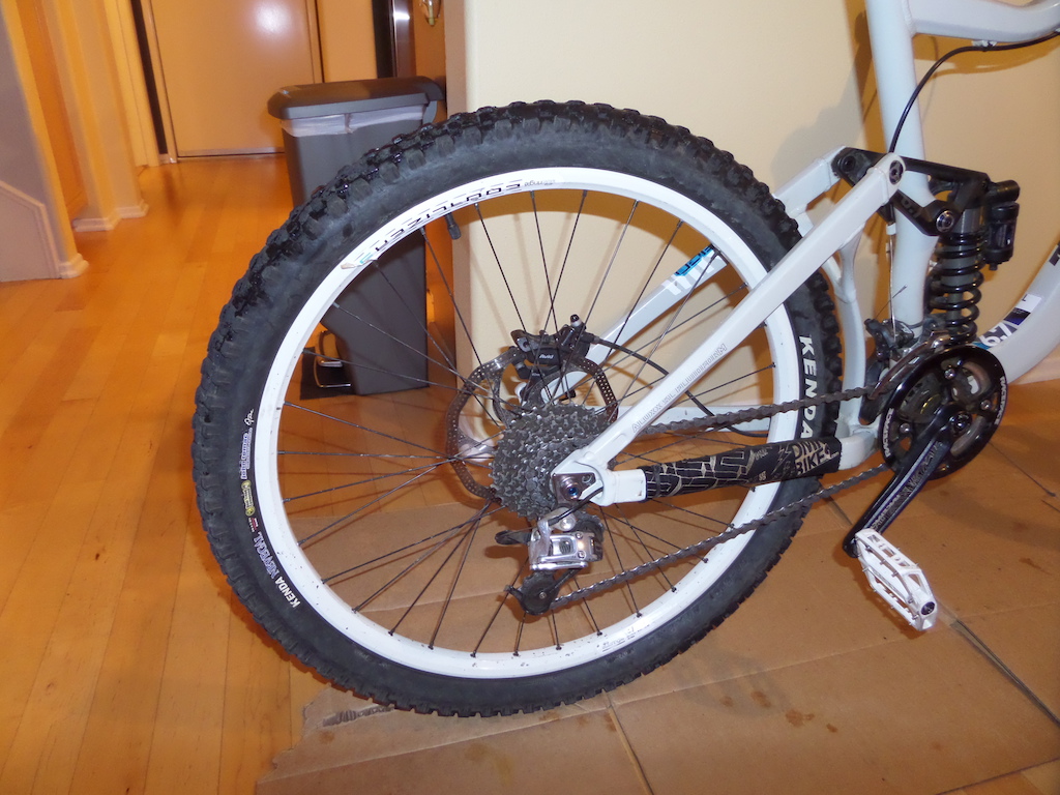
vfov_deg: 56.8
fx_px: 735
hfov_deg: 71.6
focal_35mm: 24
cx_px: 530
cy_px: 398
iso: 400
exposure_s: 1/15
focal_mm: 4
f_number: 3.2
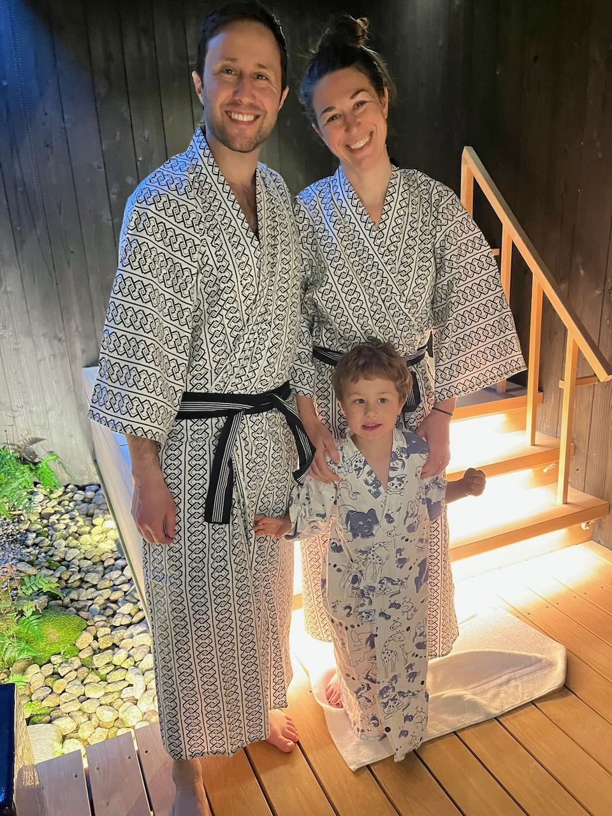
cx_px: 306
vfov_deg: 67.3
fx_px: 613
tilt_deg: -18.4
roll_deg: +3.3
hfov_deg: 53.1
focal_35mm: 26
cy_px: 408
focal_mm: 5.1
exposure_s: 1/30
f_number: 1.6
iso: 800
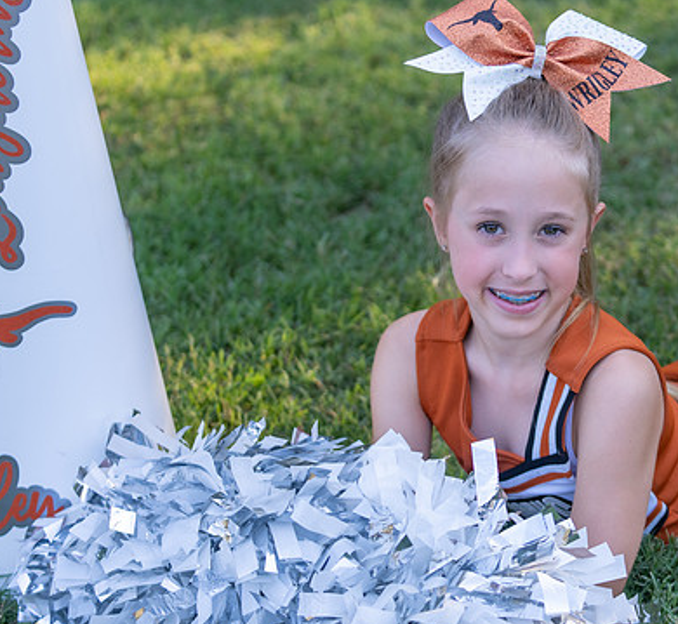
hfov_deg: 14.4
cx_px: 555
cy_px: 316
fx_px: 2662
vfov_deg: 13.4
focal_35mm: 125
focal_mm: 70
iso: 200
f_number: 2.8
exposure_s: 1/320
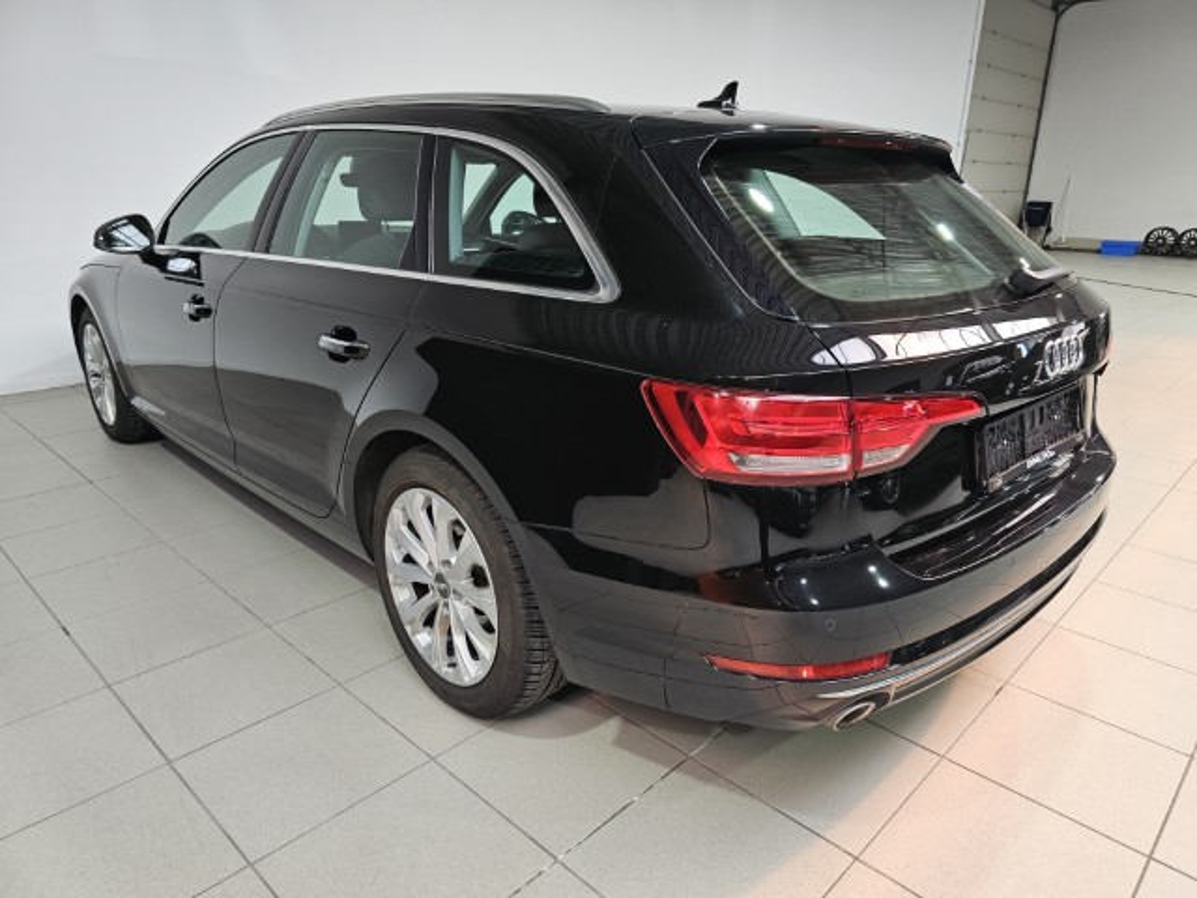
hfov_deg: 73.9
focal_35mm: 23
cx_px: 598
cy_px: 449
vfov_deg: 58.9
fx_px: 795
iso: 80
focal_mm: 6.3
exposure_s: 1/180
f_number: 1.7
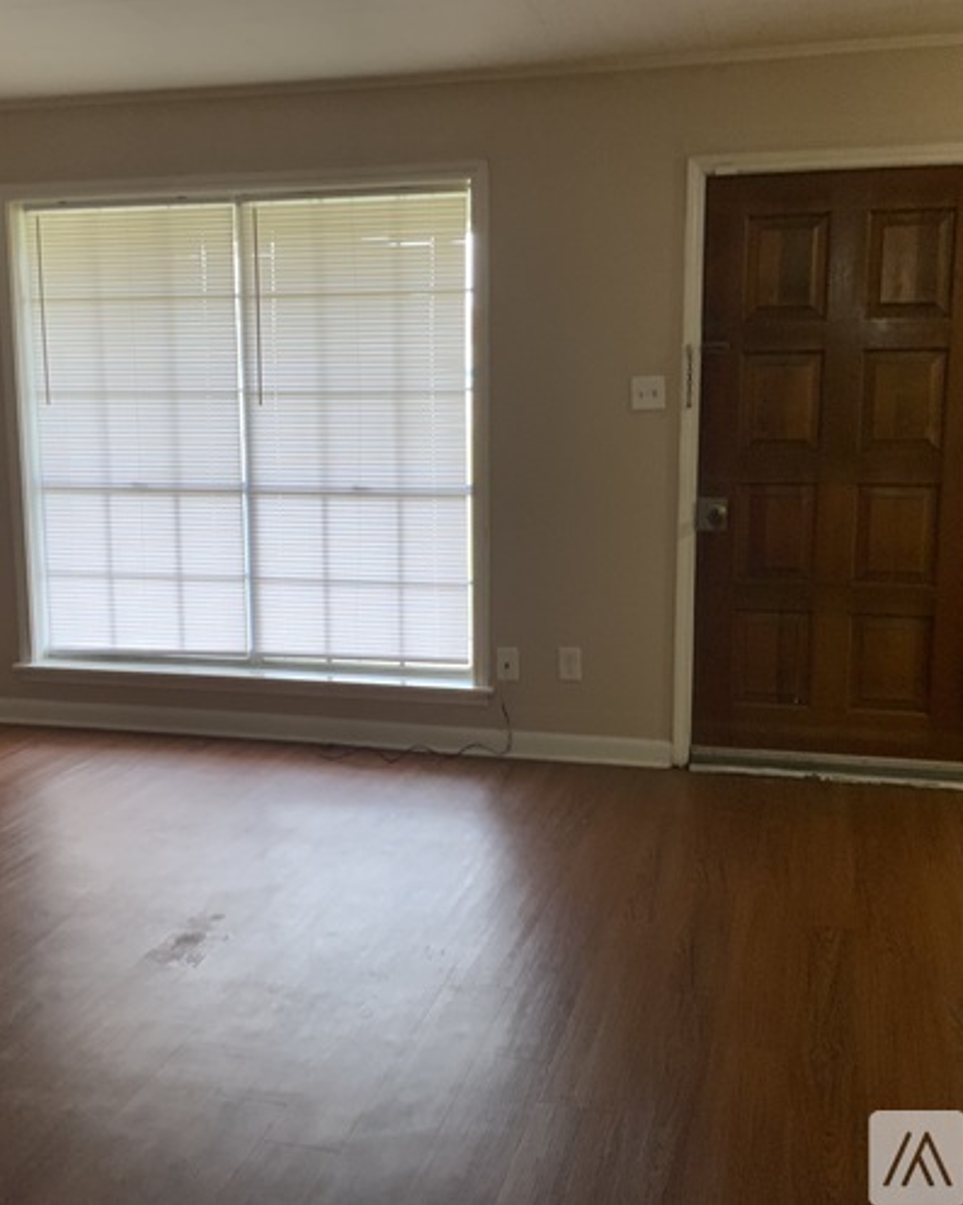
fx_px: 1355
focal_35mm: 38
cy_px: 601
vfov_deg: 48.0
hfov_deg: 39.1
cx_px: 452
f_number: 1.8
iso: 80
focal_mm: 3
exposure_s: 1/60
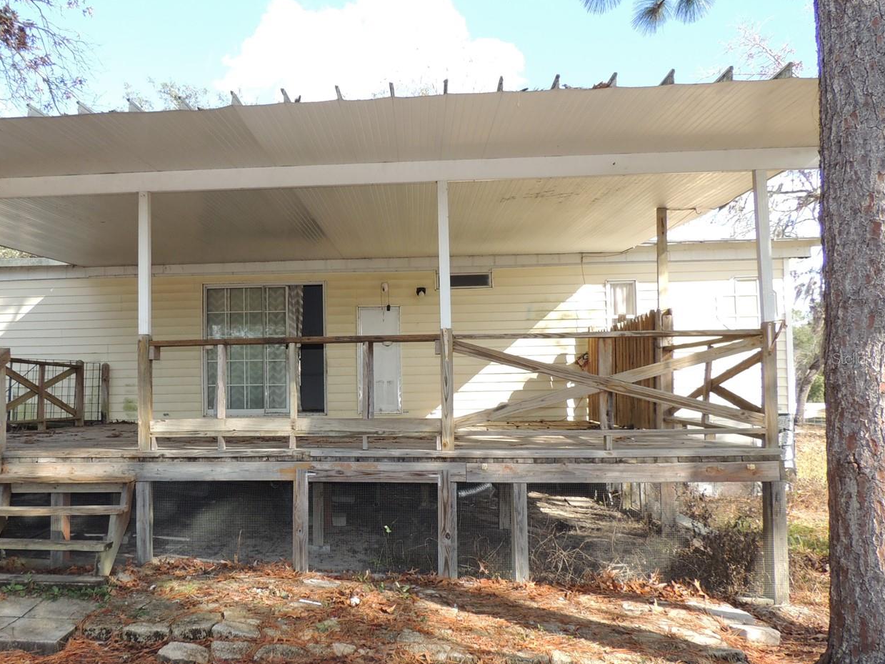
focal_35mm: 31
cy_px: 358
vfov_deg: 45.4
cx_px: 329
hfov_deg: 57.6
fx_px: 792
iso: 100
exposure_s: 1/320
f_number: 3
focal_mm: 4.3
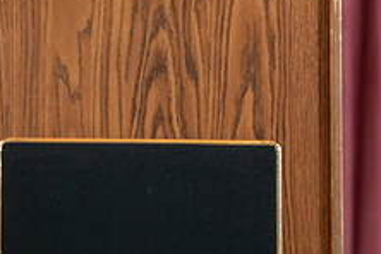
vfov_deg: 3.9
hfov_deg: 5.9
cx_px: 106
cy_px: -51
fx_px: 3725
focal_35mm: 352
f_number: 3.2
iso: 1600
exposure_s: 1/200
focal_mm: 135
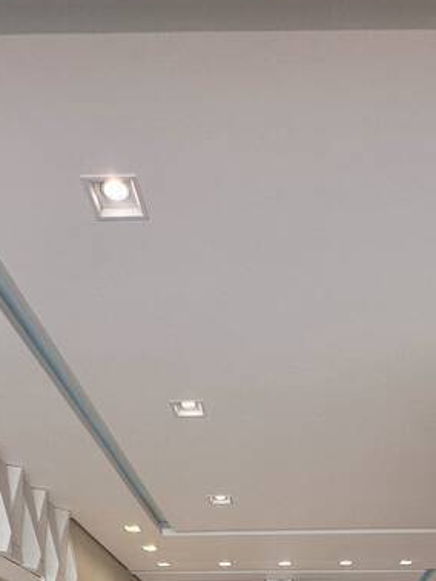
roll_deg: -0.3
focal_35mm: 40
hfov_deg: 35.6
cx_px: 296
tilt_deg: -0.6
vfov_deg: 34.6
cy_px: 736
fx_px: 671
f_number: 2.2
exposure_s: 1/120
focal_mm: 2.22
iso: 100
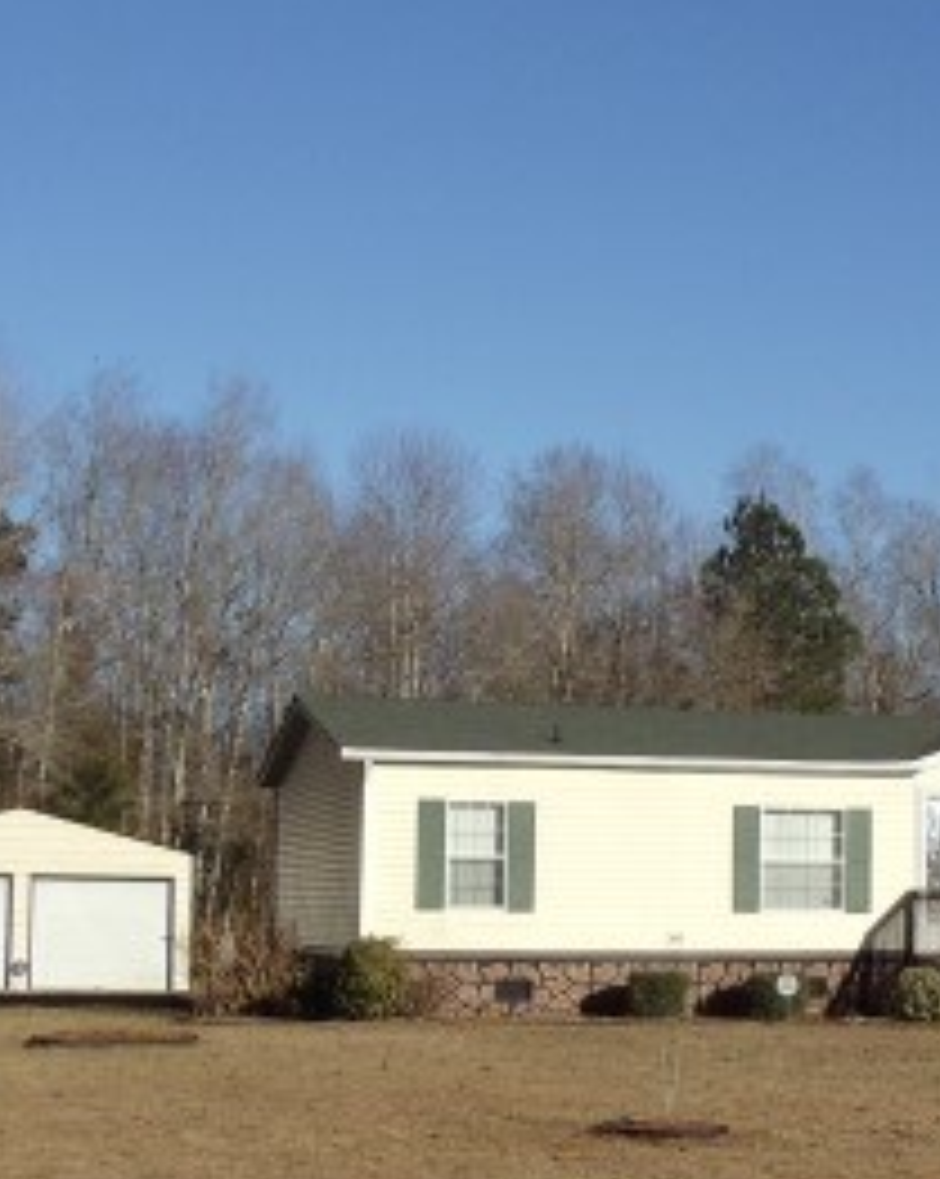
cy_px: 752
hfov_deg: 14.5
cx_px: 778
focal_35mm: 105
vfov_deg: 18.3
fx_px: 3658
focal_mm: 6
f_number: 7.1
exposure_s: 1/400
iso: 100
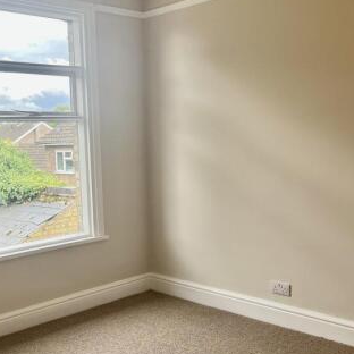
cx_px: 106
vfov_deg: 39.1
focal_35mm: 43
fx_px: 498
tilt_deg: -7.2
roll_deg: +2.6
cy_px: 200
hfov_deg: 38.5
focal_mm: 5.1
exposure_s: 1/164
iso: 50
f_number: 1.6
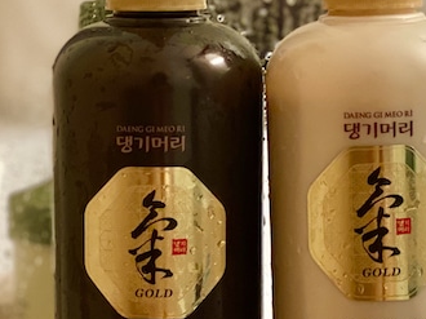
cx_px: 248
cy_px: 225
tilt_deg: -8.5
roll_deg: -0.2
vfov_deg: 10.4
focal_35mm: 142
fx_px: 1746
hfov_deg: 13.9
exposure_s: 1/40
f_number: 2
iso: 320
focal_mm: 6
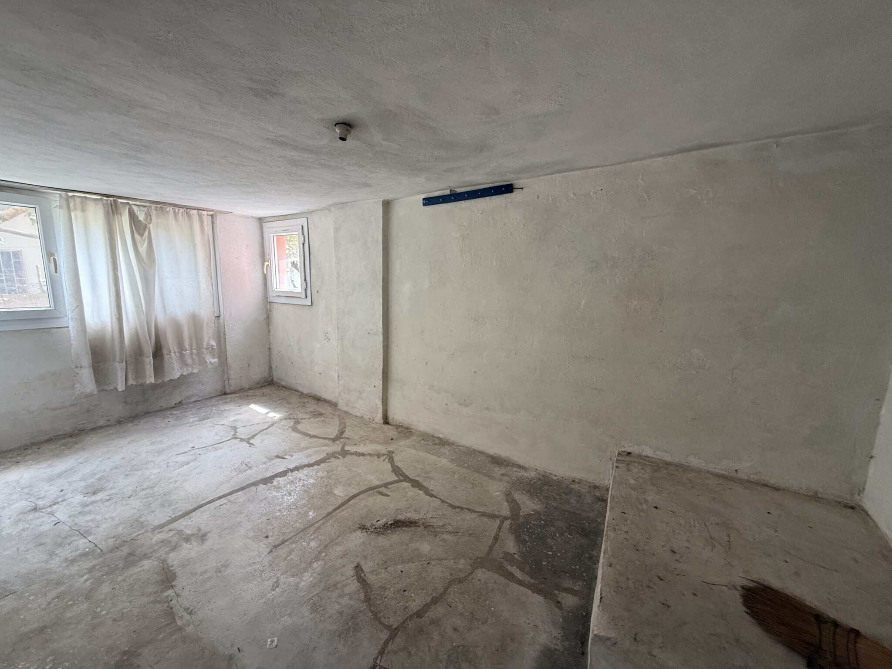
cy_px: 334
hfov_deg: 102.1
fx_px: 361
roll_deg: -0.9
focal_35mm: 14
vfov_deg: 85.7
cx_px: 446
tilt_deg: -9.0
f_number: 2.2
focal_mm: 2.22
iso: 320
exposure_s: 1/99
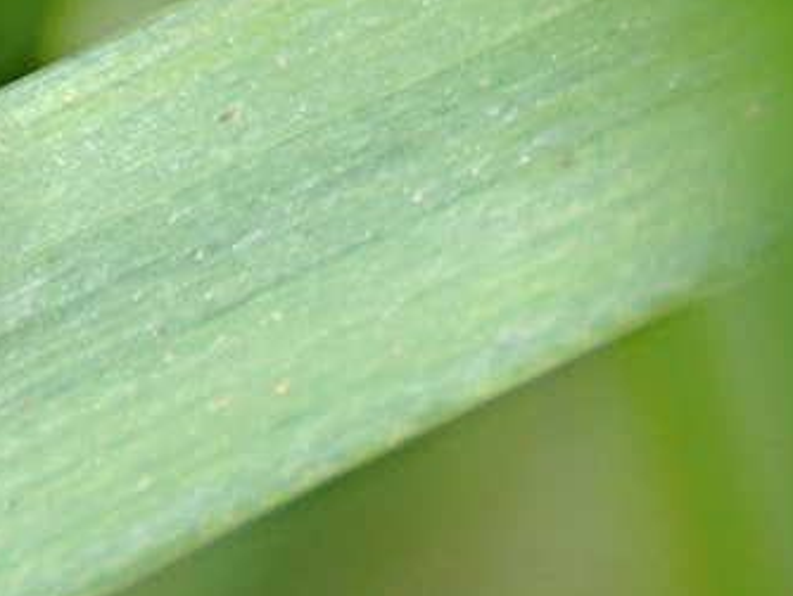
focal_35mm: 2648
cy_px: -800
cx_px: 1505
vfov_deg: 0.6
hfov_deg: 0.7
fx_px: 60705
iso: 200
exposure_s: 1/250
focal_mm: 300
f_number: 8
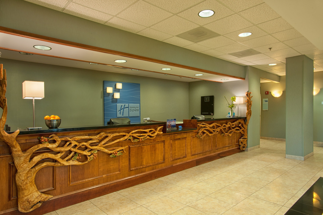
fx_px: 197
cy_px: 108
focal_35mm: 22
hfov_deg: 78.6
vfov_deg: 57.2
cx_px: 162
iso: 250
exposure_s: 1/4
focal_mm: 22
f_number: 16
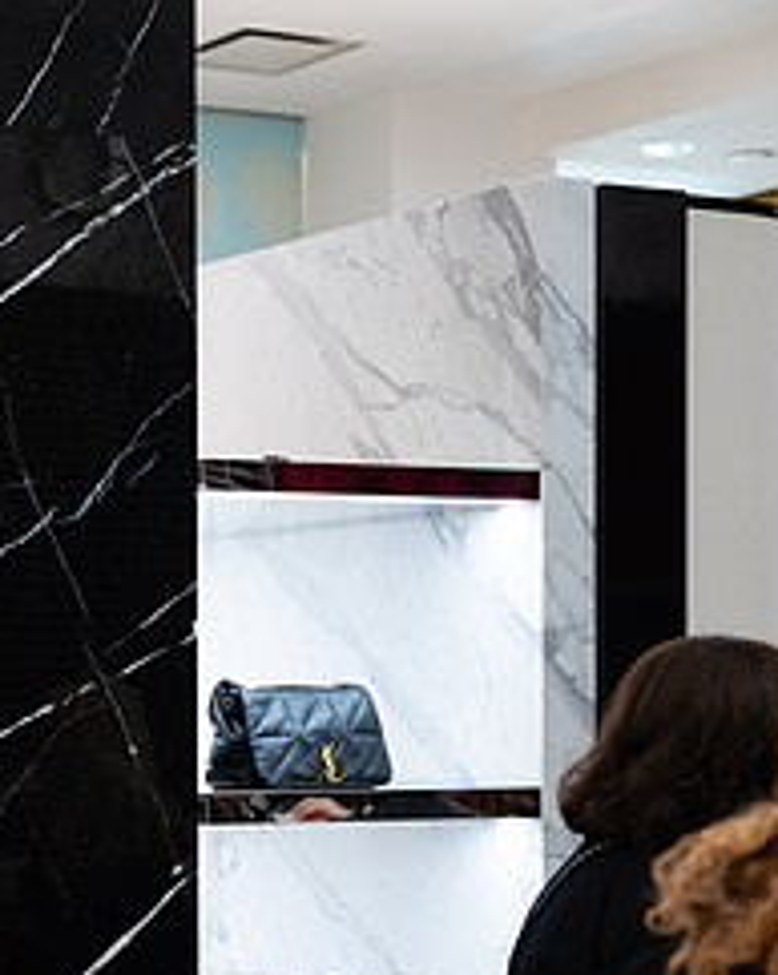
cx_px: -355
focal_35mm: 95
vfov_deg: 20.0
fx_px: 2739
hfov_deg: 15.1
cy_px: 741
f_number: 3.2
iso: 1000
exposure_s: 1/160
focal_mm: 42
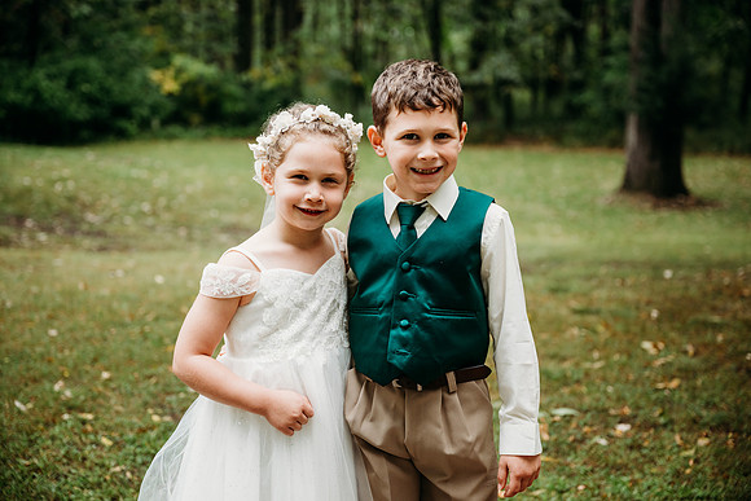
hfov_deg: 33.4
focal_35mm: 60
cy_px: 250
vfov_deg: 22.6
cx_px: 376
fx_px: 1252
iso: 200
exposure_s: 1/400
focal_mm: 60
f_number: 3.2
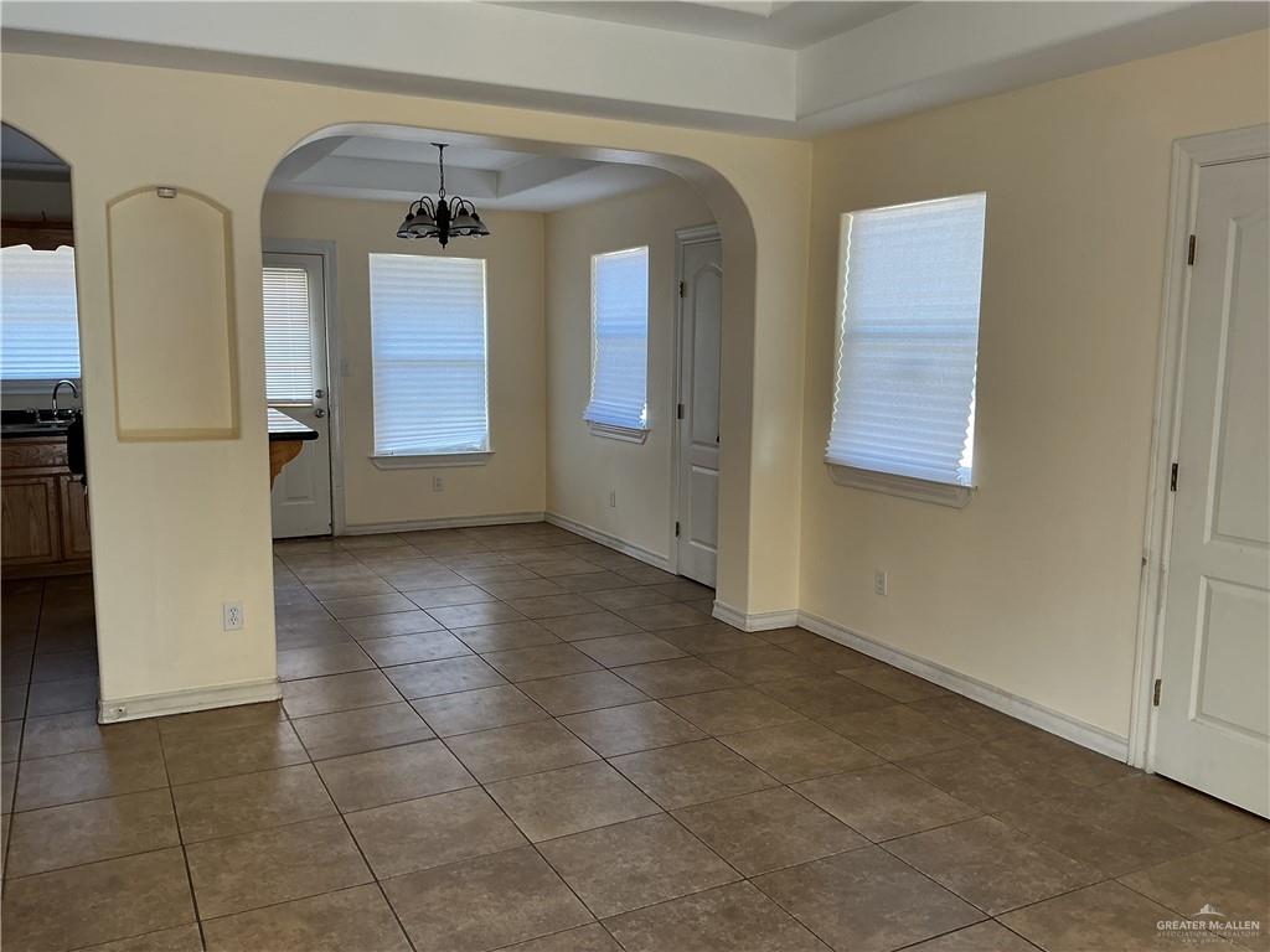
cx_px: 635
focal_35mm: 29
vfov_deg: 48.2
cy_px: 476
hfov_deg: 61.7
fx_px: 1064
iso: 32
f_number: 1.8
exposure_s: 1/60
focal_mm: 3
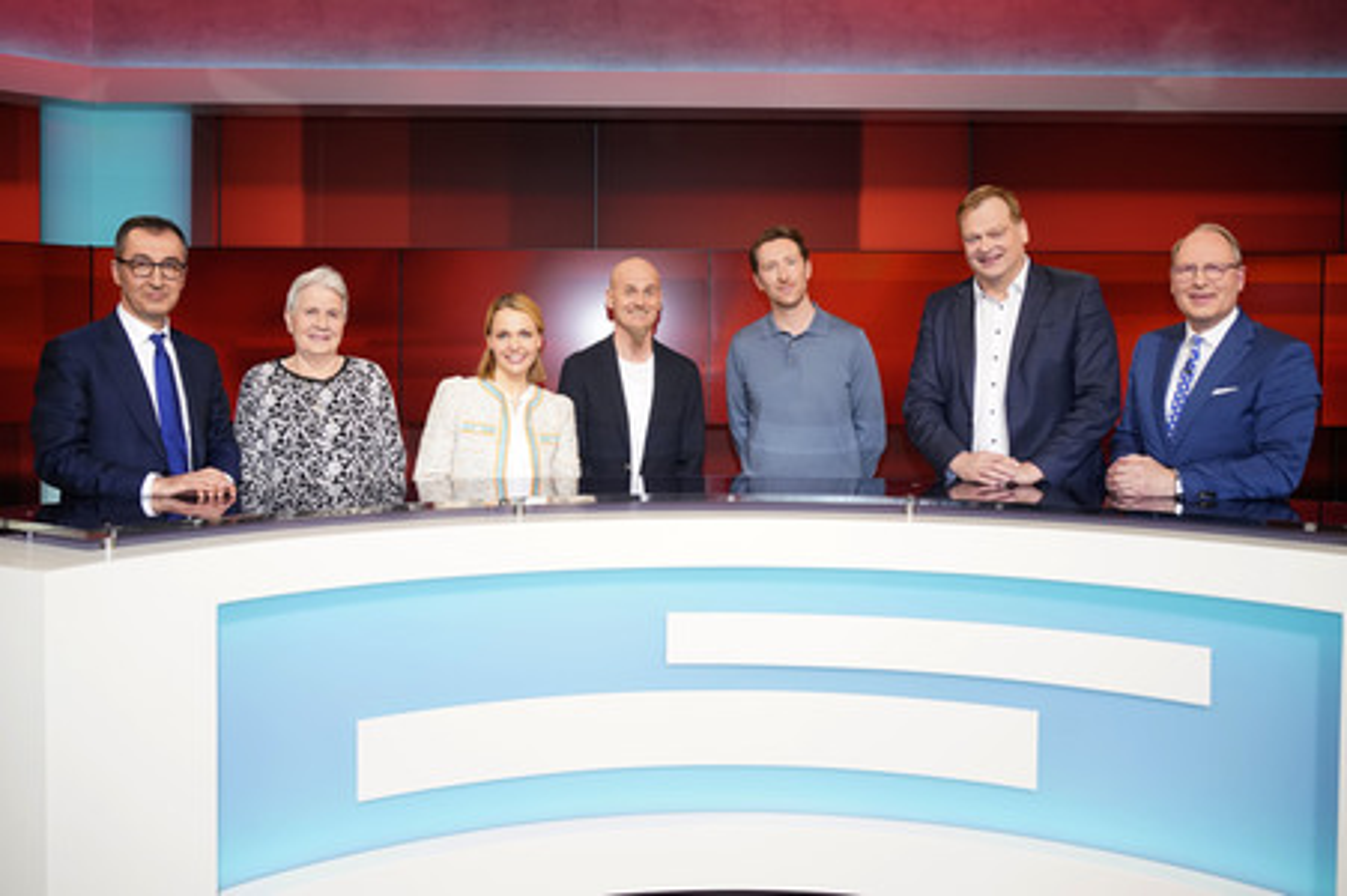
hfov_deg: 65.5
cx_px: 674
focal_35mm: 28
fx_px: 1047
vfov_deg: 46.3
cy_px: 448
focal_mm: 28
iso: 2000
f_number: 5.6
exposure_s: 1/125
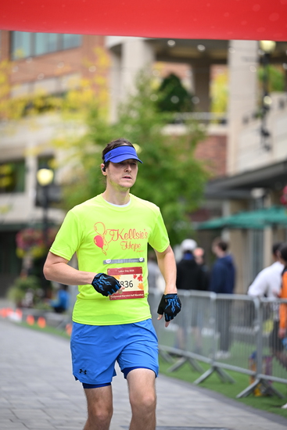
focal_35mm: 140
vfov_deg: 14.6
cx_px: 144
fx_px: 1673
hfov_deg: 9.8
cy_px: 215
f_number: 2.8
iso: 640
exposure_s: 1/2000
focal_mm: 140
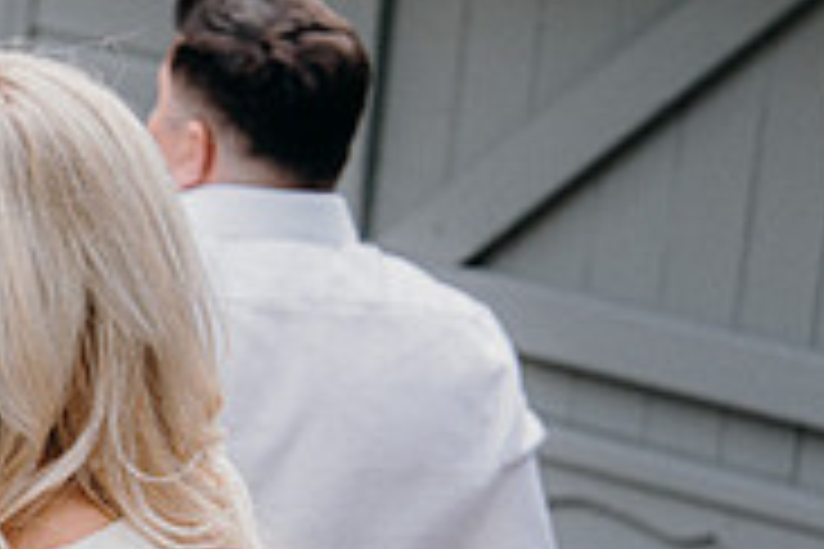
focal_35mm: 222
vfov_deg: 6.1
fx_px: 5081
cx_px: -365
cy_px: 727
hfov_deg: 9.1
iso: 125
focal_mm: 70
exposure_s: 1/200
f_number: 3.5
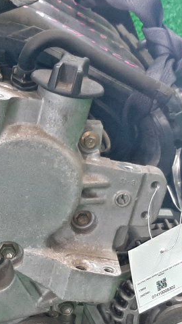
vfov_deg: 24.7
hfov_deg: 14.0
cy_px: 243
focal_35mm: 85
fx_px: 729
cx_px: -3
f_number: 1.7
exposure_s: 1/50
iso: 148
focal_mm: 3.93
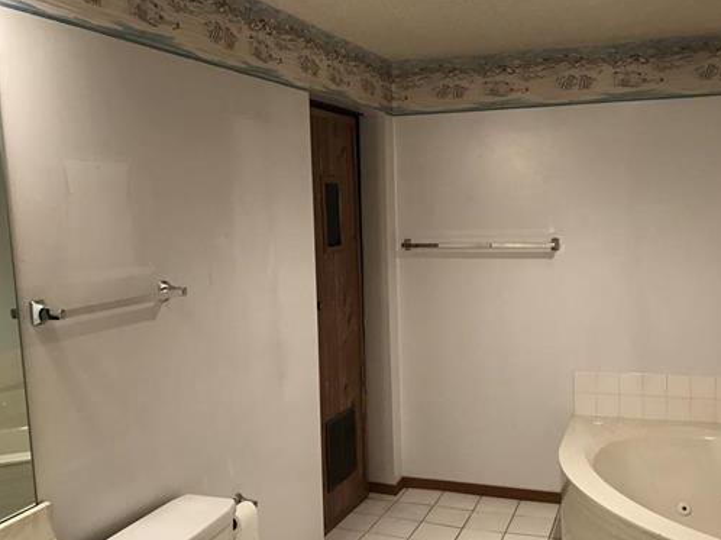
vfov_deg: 39.5
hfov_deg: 51.2
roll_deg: +0.7
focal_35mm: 36
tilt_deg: -8.5
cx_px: 416
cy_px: 320
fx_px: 749
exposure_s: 1/20
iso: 40
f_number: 1.8
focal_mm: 3.99
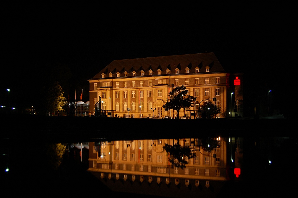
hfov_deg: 39.2
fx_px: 418
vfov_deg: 26.7
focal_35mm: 51
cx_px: 154
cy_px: 104
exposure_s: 1/2.5
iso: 200
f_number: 5.6
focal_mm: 31
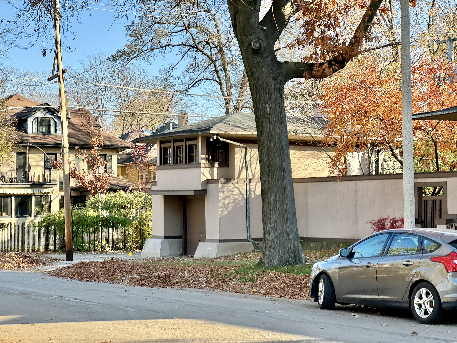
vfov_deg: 19.1
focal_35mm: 77
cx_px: 228
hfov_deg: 25.3
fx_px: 1017
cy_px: 172
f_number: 2.8
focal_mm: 9
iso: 25
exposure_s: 1/131
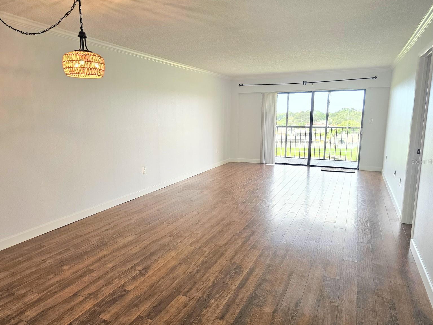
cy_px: 161
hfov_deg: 71.6
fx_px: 300
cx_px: 212
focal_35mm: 24
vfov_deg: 56.8
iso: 160
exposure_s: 1/180
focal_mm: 6.3
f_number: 1.7
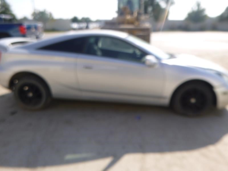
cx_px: 114
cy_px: 86
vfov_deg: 54.9
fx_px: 165
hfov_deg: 69.4
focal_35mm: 25
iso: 100
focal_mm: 4.5
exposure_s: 1/320
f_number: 3.9
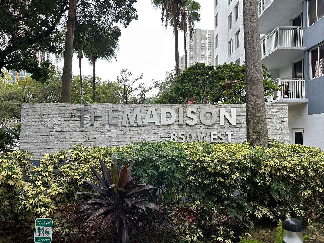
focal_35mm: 24
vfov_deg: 56.8
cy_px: 122
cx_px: 162
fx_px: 225
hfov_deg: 71.6
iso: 80
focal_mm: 6.86
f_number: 1.78
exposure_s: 1/121
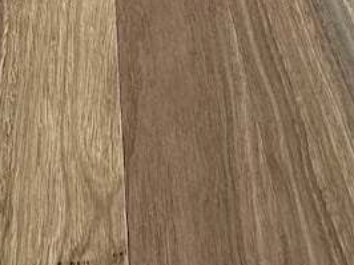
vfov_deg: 14.0
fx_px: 807
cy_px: -340
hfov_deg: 24.7
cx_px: 192
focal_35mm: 79
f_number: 2.2
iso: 40
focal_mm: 2.2
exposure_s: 1/105
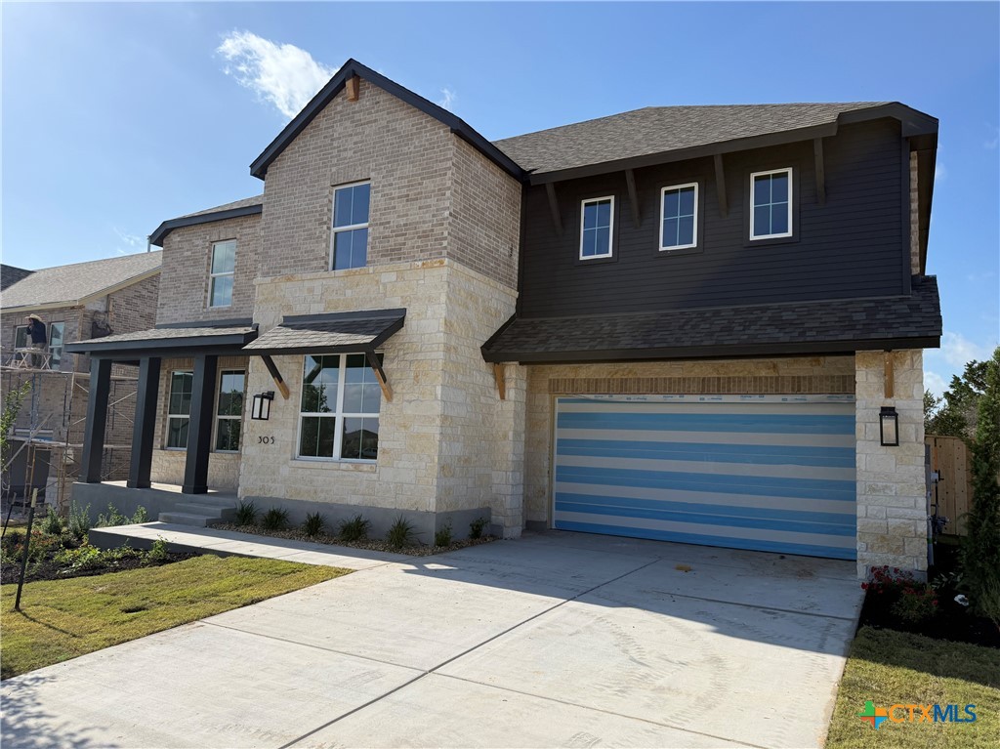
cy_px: 374
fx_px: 693
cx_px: 500
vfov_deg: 56.8
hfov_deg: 71.6
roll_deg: -2.6
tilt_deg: +5.6
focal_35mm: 24
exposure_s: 1/6711
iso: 100
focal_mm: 6.76
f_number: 1.78
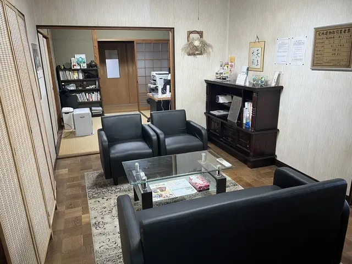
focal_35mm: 26
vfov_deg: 53.1
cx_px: 176
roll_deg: +1.0
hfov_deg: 67.3
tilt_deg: -14.5
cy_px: 132
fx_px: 264
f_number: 1.5
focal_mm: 5.7
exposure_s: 1/60
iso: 200
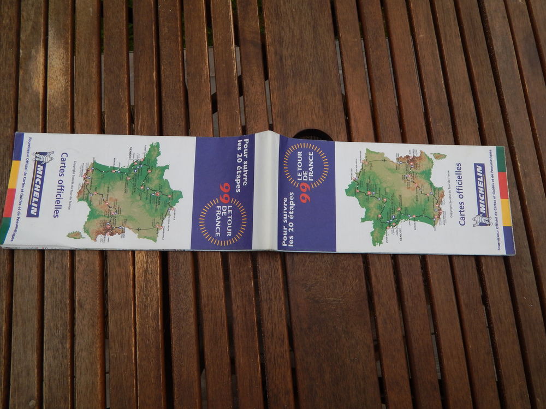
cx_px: 273
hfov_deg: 69.4
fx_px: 394
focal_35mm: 25
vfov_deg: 54.9
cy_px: 204
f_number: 3.1
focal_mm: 4.5
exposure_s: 1/400
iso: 125
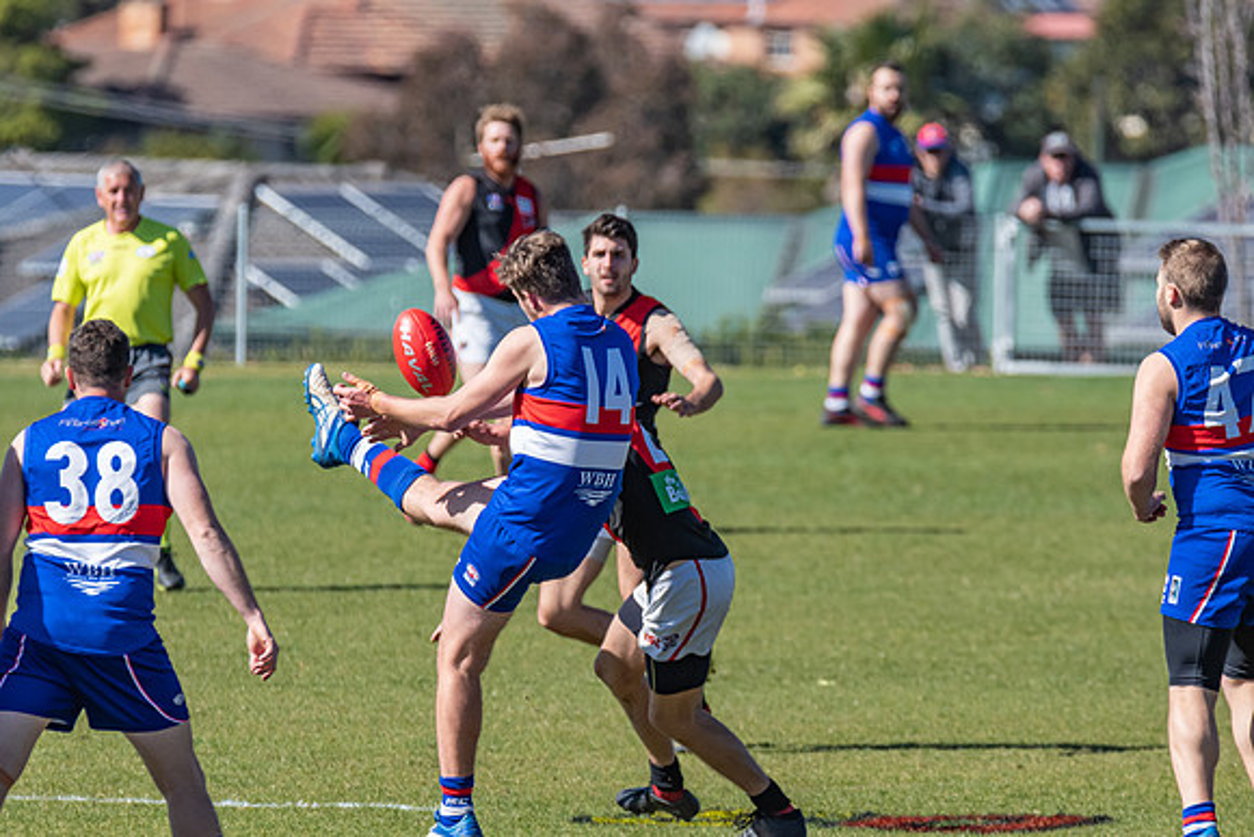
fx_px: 22034
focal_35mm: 632
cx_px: 627
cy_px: 418
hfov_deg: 3.3
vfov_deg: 2.2
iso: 800
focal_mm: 420
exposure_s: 1/2500
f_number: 8
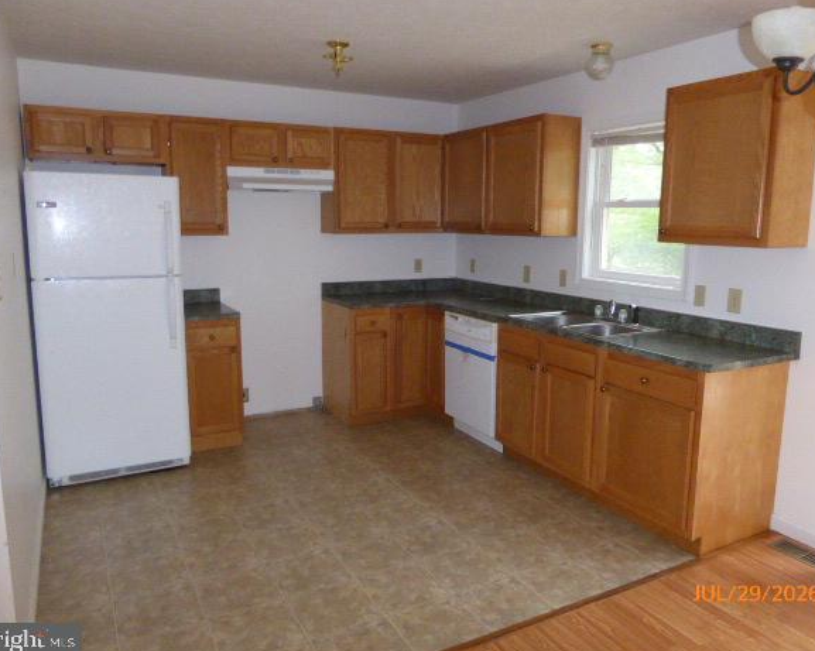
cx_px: 424
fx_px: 627
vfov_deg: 54.9
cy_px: 321
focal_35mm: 26
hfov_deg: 66.0
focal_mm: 4.3
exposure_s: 1/60
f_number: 3.3
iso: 800
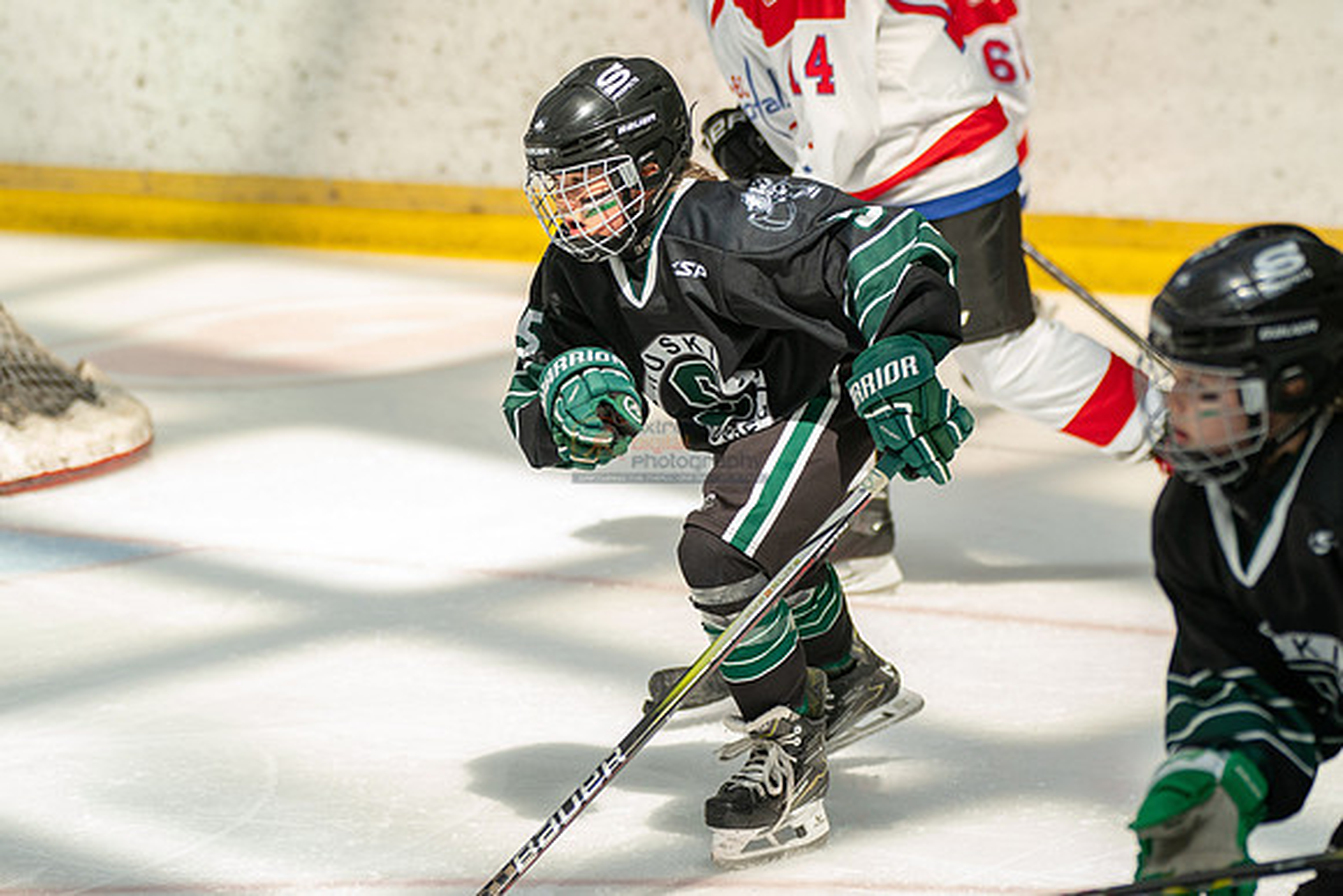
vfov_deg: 6.0
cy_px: 349
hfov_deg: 9.0
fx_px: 8565
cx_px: 666
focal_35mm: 230
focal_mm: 166
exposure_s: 1/3200
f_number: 3.5
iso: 1600
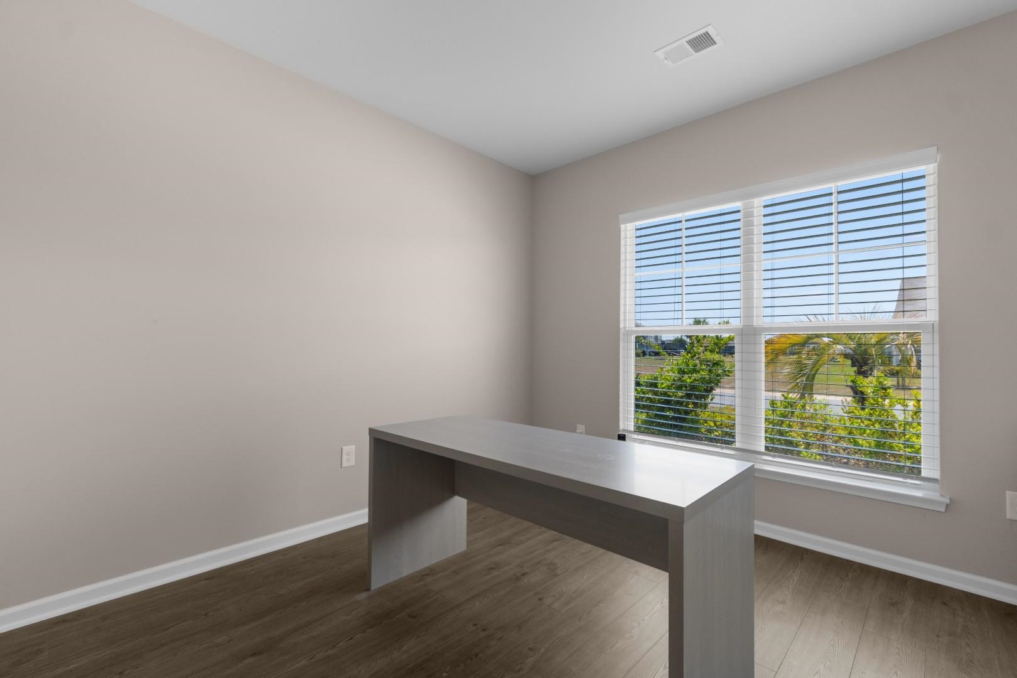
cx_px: 508
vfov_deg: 77.3
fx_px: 424
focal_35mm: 15
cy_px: 339
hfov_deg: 100.4
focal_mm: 10
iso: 100
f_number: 4.5
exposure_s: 1/60
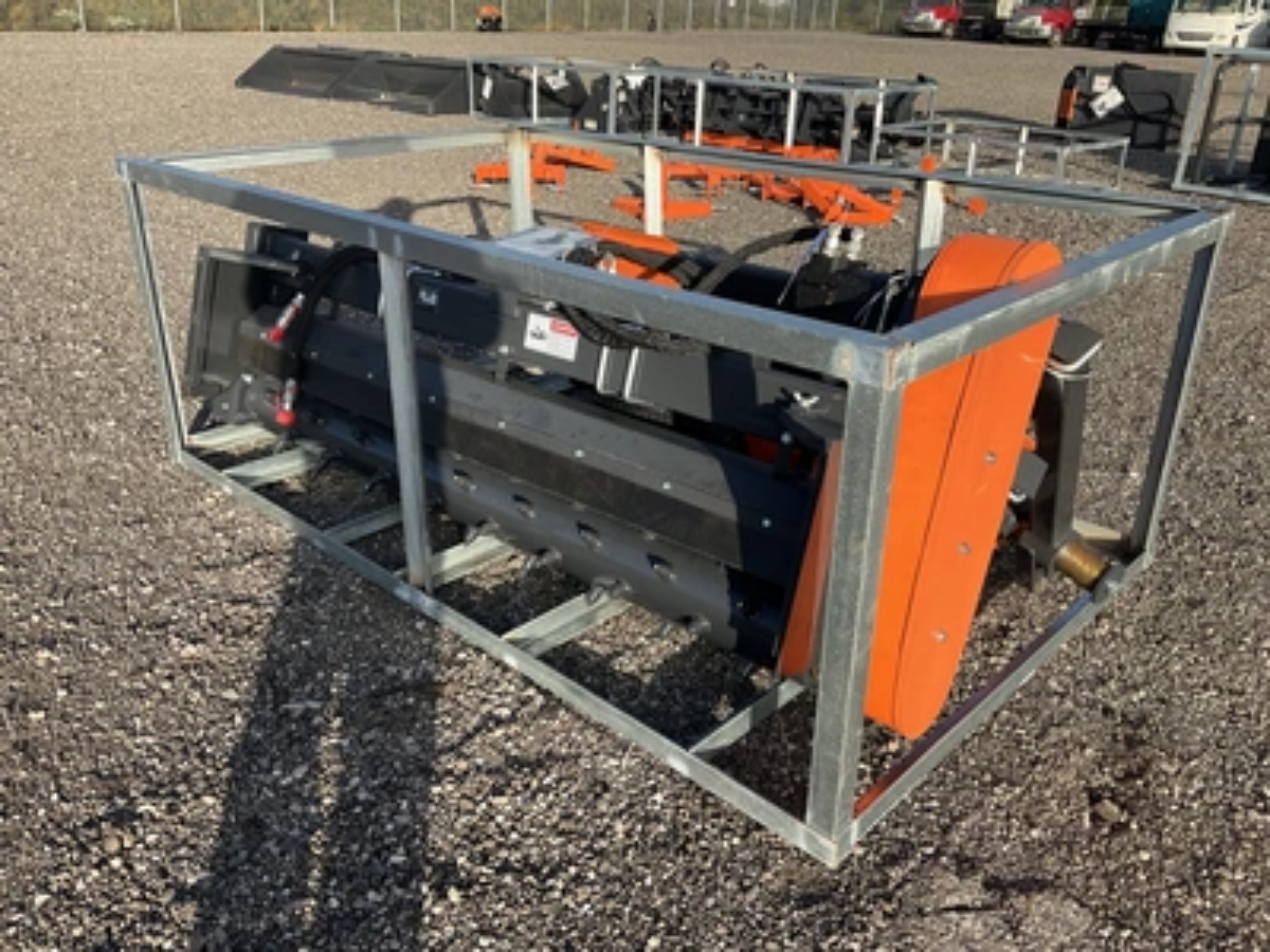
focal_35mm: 29
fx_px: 1064
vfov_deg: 48.2
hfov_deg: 61.7
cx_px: 635
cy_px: 476
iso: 25
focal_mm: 3
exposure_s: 1/781
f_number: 1.8
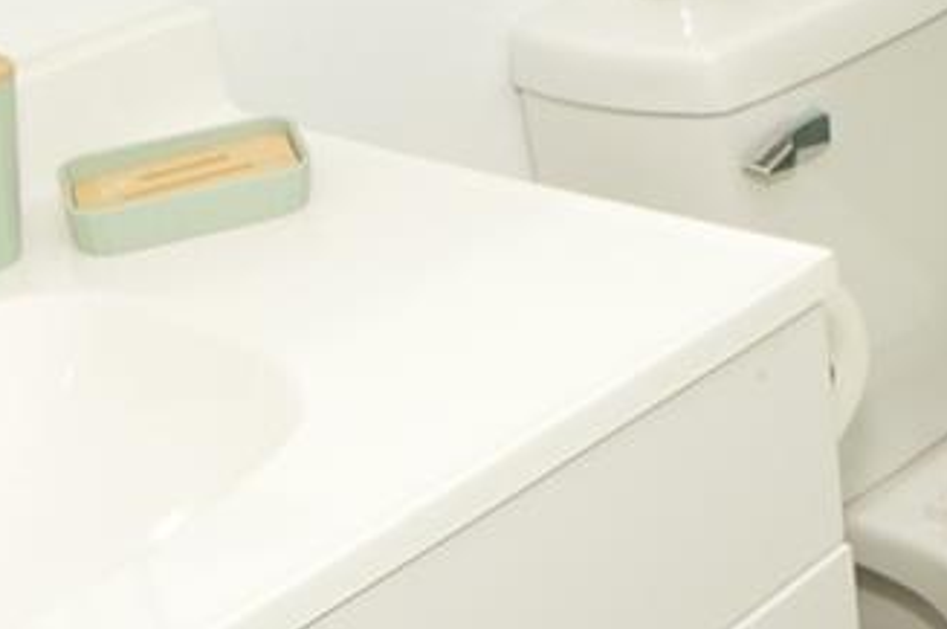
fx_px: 2311
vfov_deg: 14.5
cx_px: 1237
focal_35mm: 88
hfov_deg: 21.0
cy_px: -286
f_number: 10
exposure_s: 1/80
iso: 400
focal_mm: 12
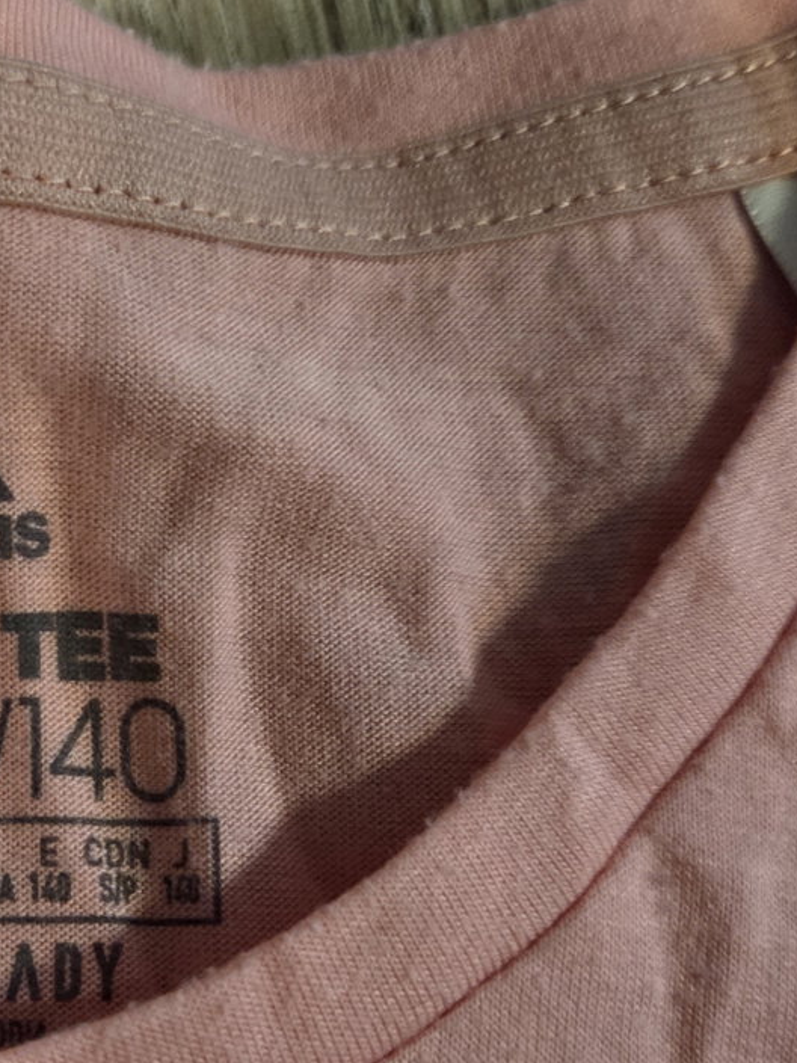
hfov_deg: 26.1
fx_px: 1658
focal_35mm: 54
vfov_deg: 35.4
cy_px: 632
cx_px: 75
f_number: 1.8
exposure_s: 1/101
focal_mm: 5.4
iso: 1250
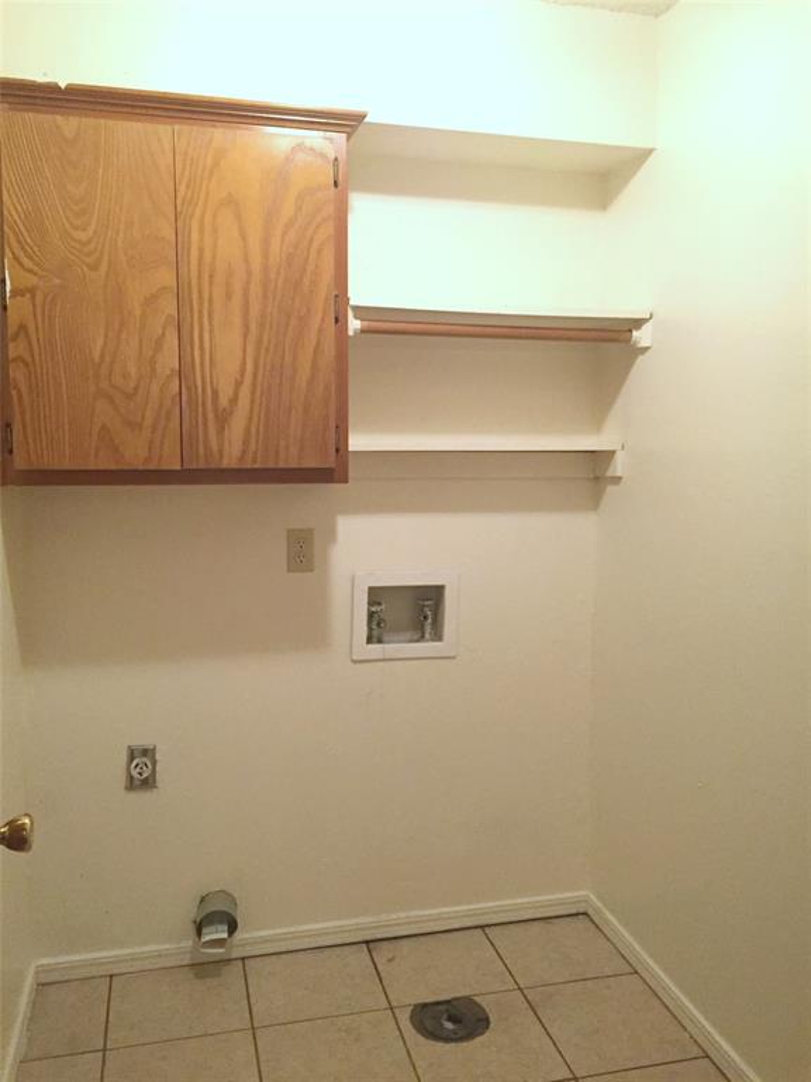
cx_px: 406
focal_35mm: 29
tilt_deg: -4.4
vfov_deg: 61.7
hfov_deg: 48.2
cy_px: 541
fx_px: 906
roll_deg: +0.0
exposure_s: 1/30
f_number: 2.2
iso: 250
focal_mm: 4.15
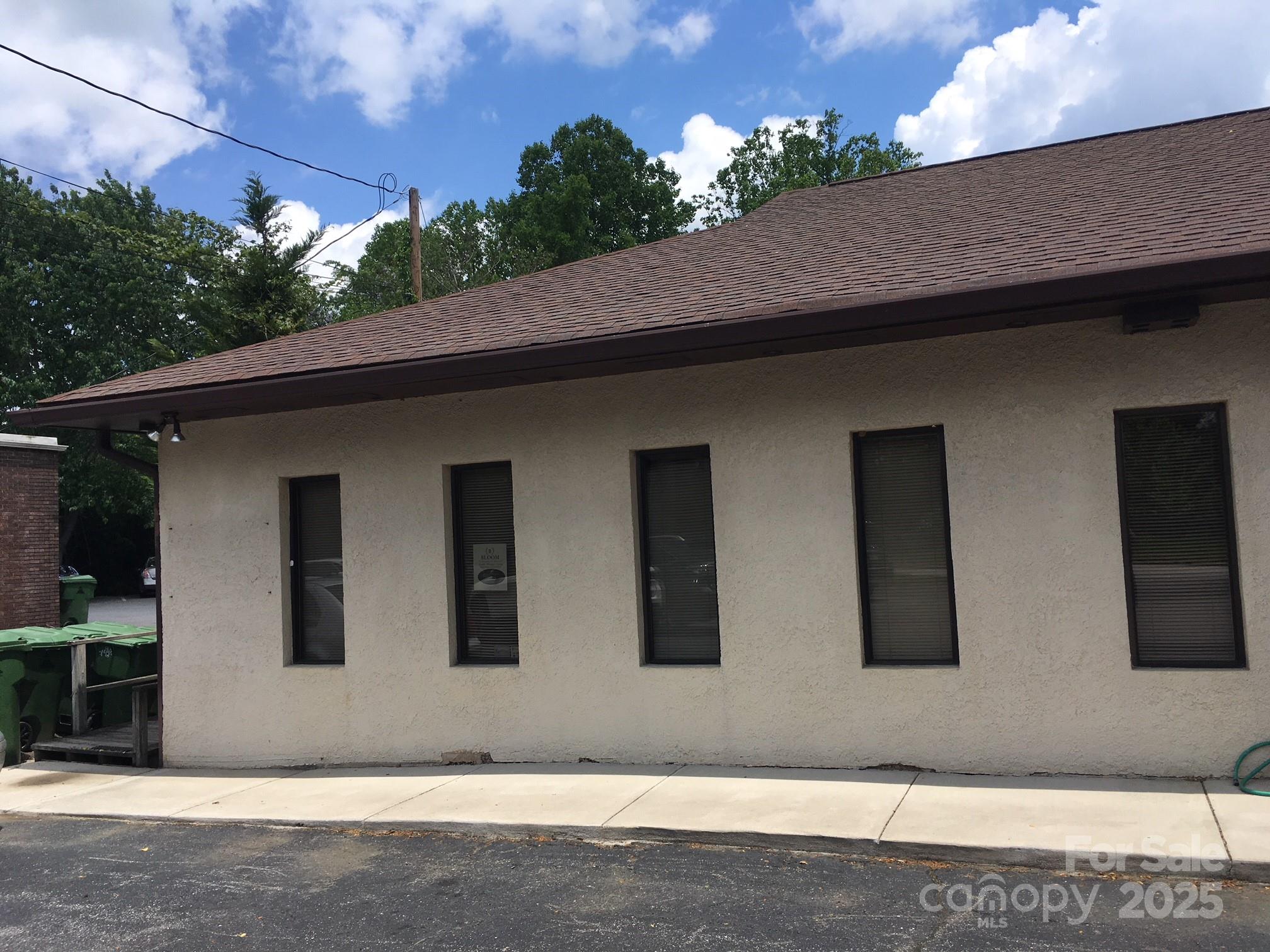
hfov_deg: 61.7
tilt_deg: +5.9
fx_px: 1064
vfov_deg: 48.2
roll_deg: +2.5
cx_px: 635
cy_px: 476
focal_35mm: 29
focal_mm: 4.15
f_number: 2.2
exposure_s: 1/1637
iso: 25
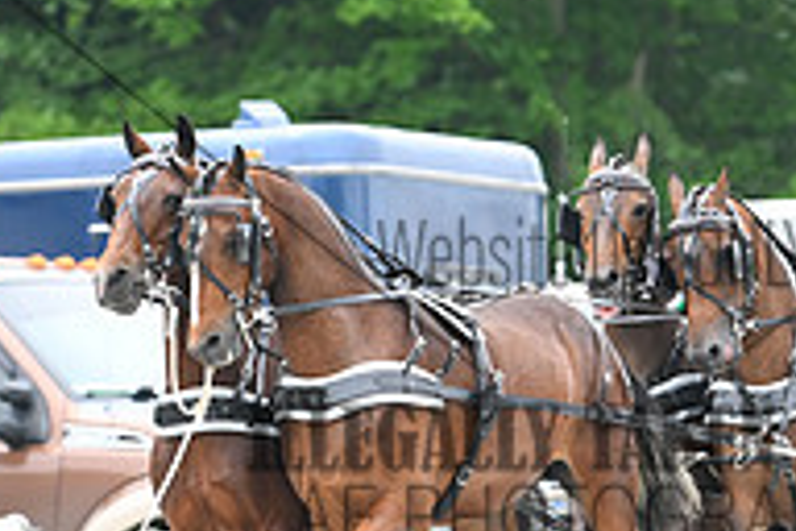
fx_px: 17046
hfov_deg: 2.7
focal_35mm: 771
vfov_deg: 1.8
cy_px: 471
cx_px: 609
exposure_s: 1/886
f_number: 3.2
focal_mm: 170
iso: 250
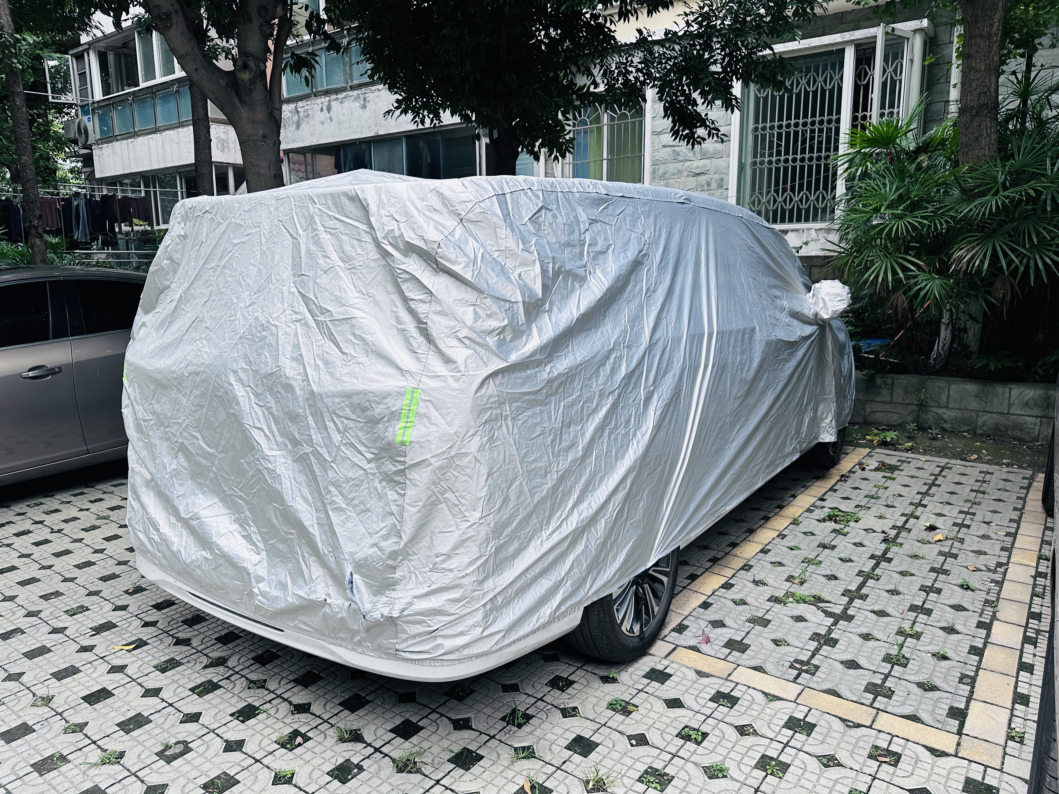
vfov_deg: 56.8
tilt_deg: -10.6
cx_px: 530
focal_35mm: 24
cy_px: 397
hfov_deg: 71.6
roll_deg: -0.4
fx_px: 734
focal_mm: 6.86
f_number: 1.78
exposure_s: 1/231
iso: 64
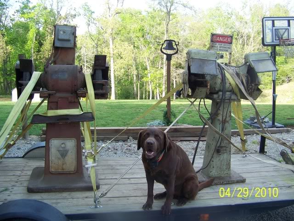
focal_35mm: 36
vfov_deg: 39.7
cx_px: 147
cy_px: 110
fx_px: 306
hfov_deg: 51.4
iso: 64
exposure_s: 1/125
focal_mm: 5.85
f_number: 2.8
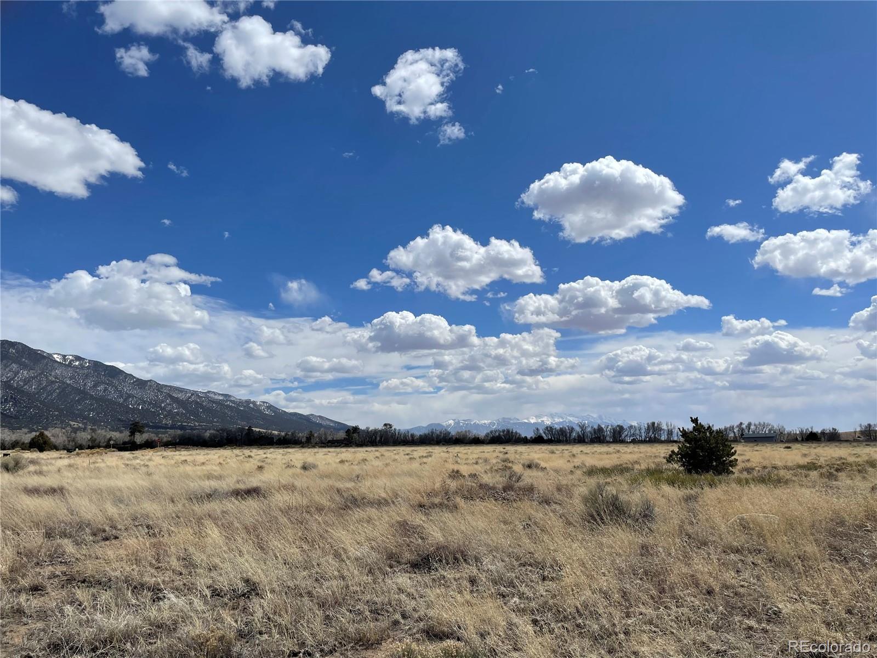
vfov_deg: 53.1
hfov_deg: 67.3
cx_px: 438
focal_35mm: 26
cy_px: 329
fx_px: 659
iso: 32
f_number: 1.6
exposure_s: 1/8403
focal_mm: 4.2
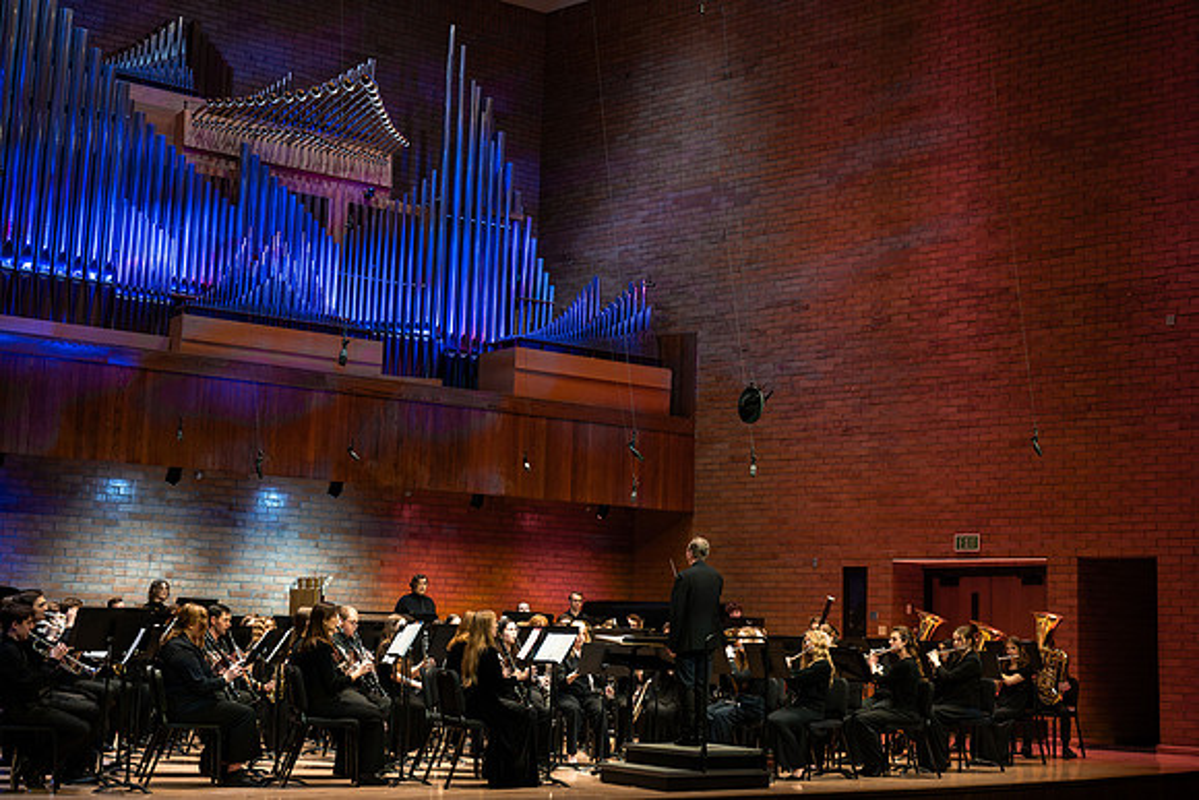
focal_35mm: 49
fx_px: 1617
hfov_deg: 40.6
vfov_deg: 27.8
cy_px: 384
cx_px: 661
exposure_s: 1/125
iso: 1250
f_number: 4
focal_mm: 44
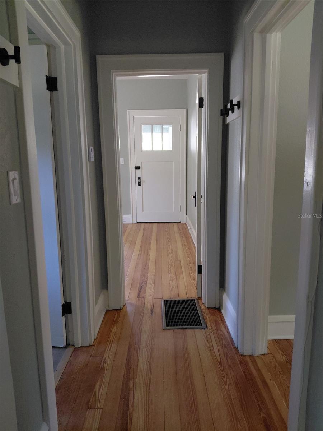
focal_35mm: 25
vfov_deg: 69.4
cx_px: 162
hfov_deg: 54.9
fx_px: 311
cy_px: 216
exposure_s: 1/50.1
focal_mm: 4.69
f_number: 1.8
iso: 320
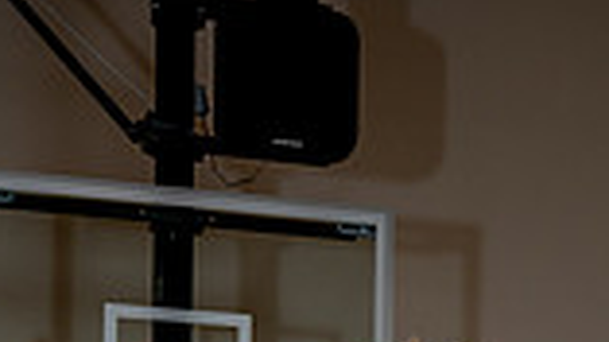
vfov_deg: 9.7
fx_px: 1743
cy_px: 871
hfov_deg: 19.8
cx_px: 341
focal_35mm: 108
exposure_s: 1/250
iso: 200
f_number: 5.6
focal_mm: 36
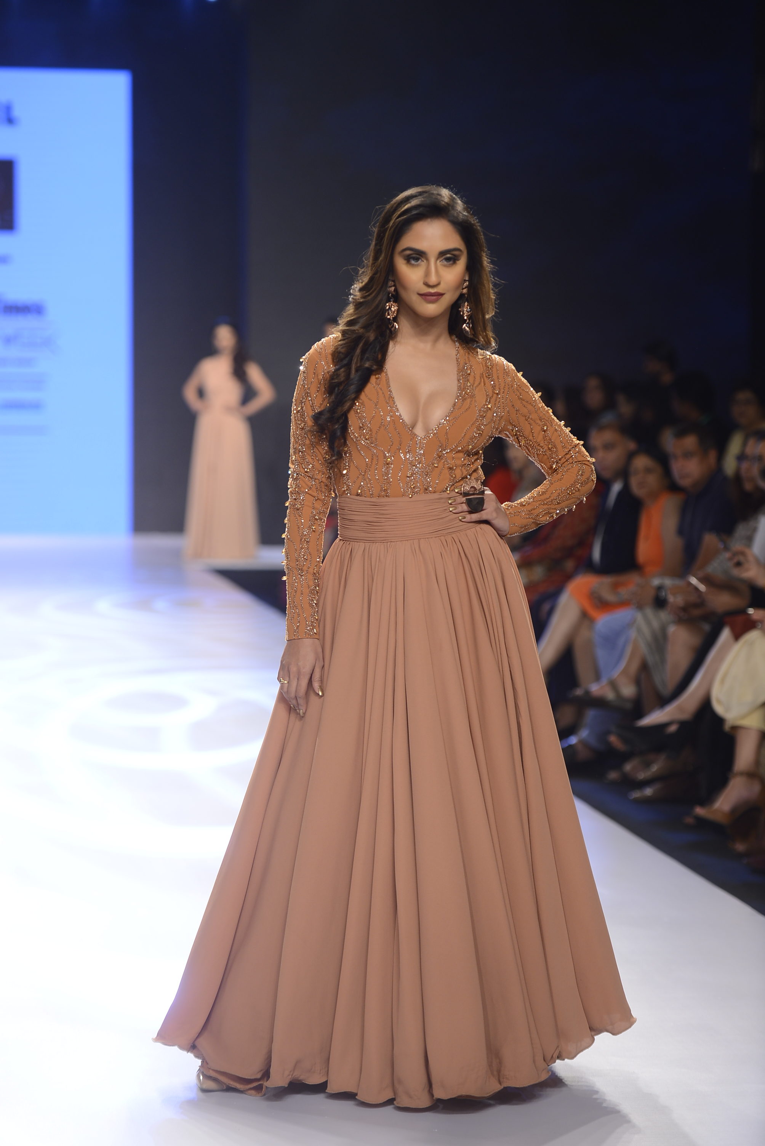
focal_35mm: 100
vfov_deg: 20.4
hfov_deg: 13.7
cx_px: 382
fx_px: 3184
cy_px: 573
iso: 400
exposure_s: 1/250
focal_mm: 100
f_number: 2.8
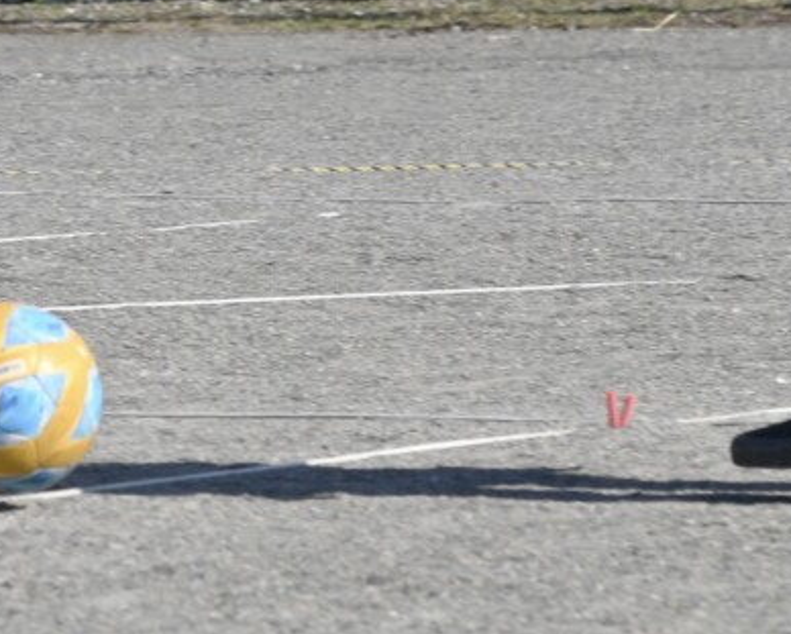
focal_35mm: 413
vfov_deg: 3.7
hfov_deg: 4.6
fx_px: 9686
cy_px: 33
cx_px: -357
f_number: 6.3
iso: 100
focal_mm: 95
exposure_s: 1/320
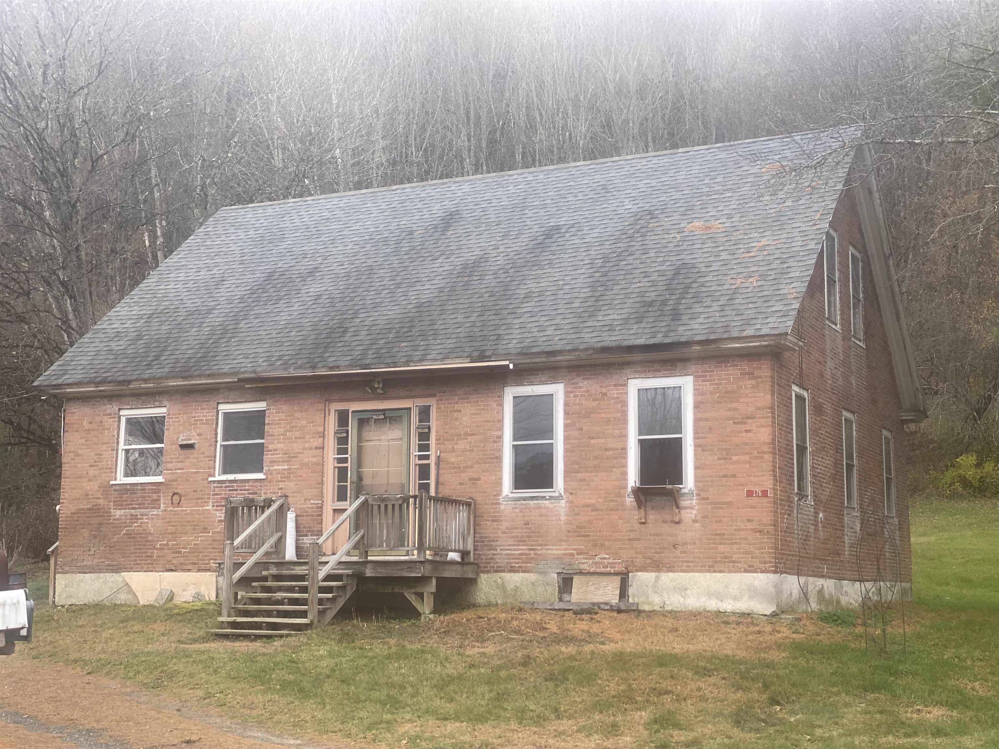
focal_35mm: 52
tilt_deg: +8.9
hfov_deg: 36.8
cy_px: 374
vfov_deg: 28.0
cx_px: 500
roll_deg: +0.3
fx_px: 1501
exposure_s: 1/127
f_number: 2
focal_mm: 6
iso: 20
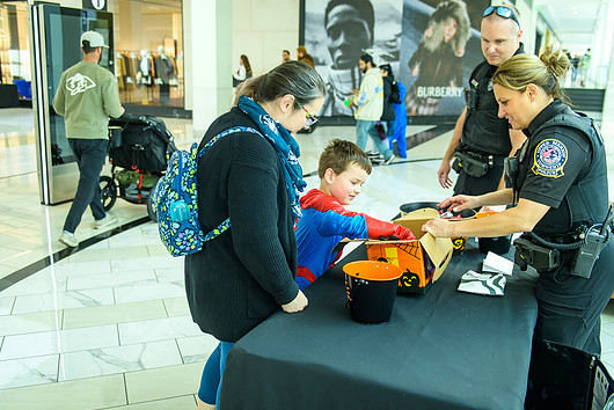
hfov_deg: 54.4
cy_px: 208
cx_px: 307
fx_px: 597
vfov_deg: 37.9
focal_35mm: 35
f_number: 2.8
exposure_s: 1/200
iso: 400
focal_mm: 32
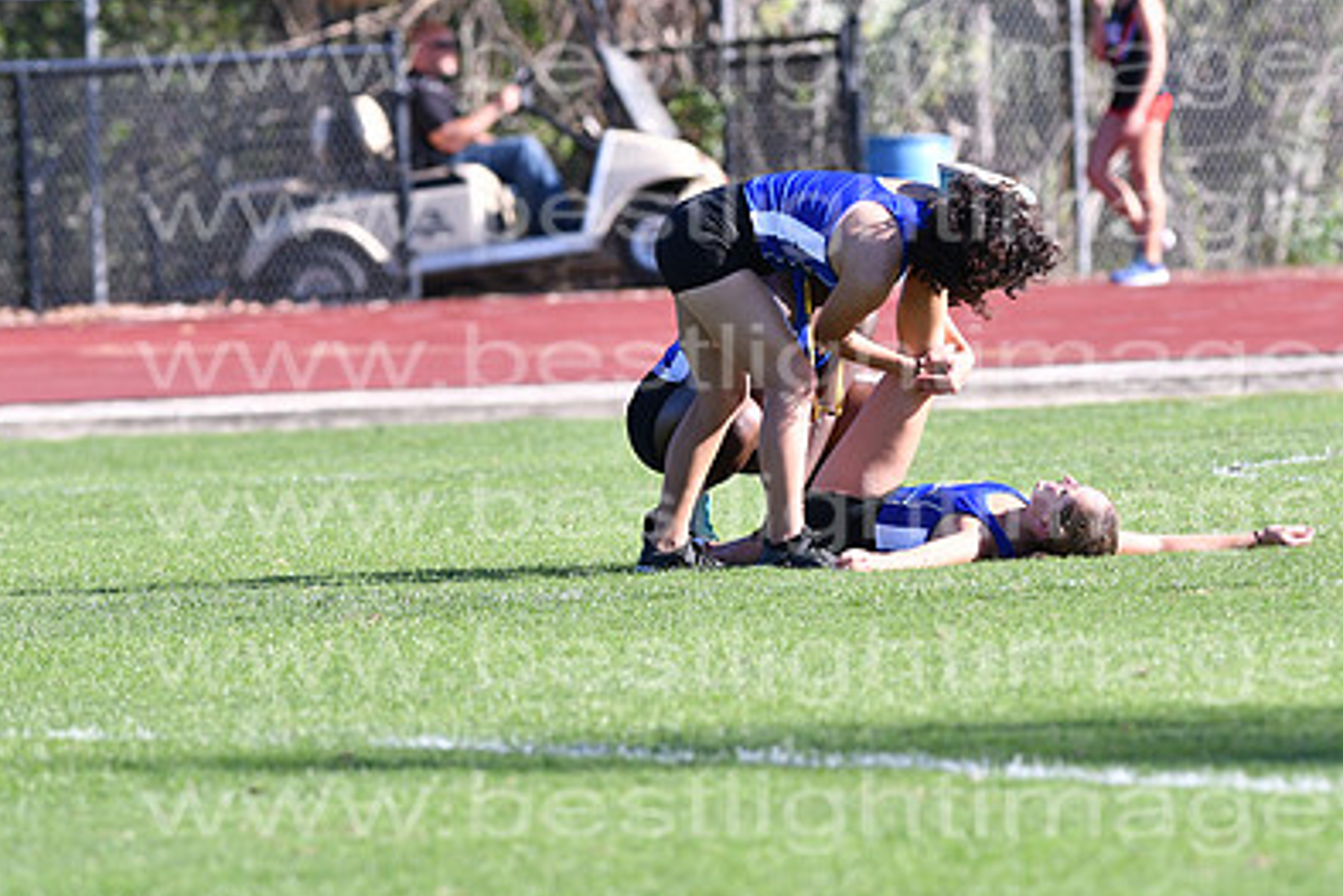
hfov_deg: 3.1
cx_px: 917
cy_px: 291
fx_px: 24704
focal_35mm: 662
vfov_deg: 2.1
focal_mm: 300
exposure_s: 1/500
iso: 200
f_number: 5.6
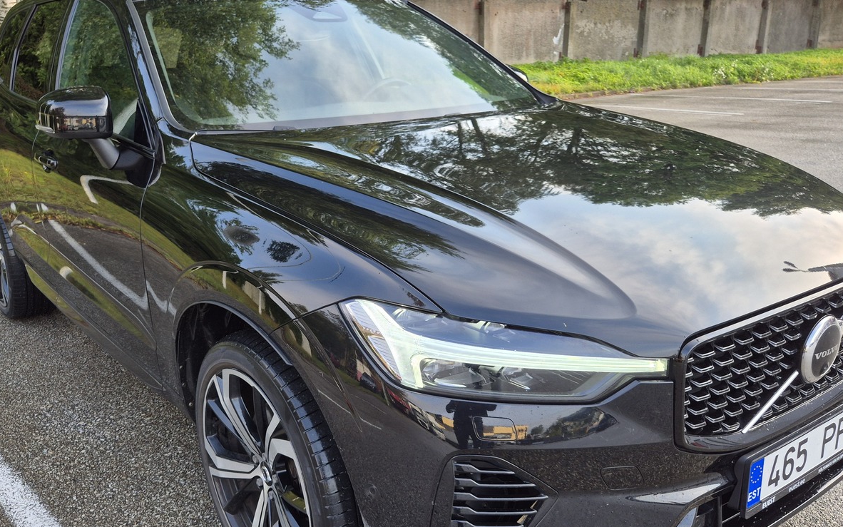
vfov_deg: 38.2
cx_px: 385
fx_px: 758
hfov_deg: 58.1
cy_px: 314
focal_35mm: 33
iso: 25
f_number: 1.8
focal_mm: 5.4
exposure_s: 1/243
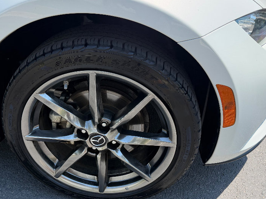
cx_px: 111
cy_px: 116
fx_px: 269
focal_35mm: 35
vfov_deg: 40.6
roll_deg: -2.7
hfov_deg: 52.4
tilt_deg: -35.5
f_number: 1.78
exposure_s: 1/1618
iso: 100
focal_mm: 6.76
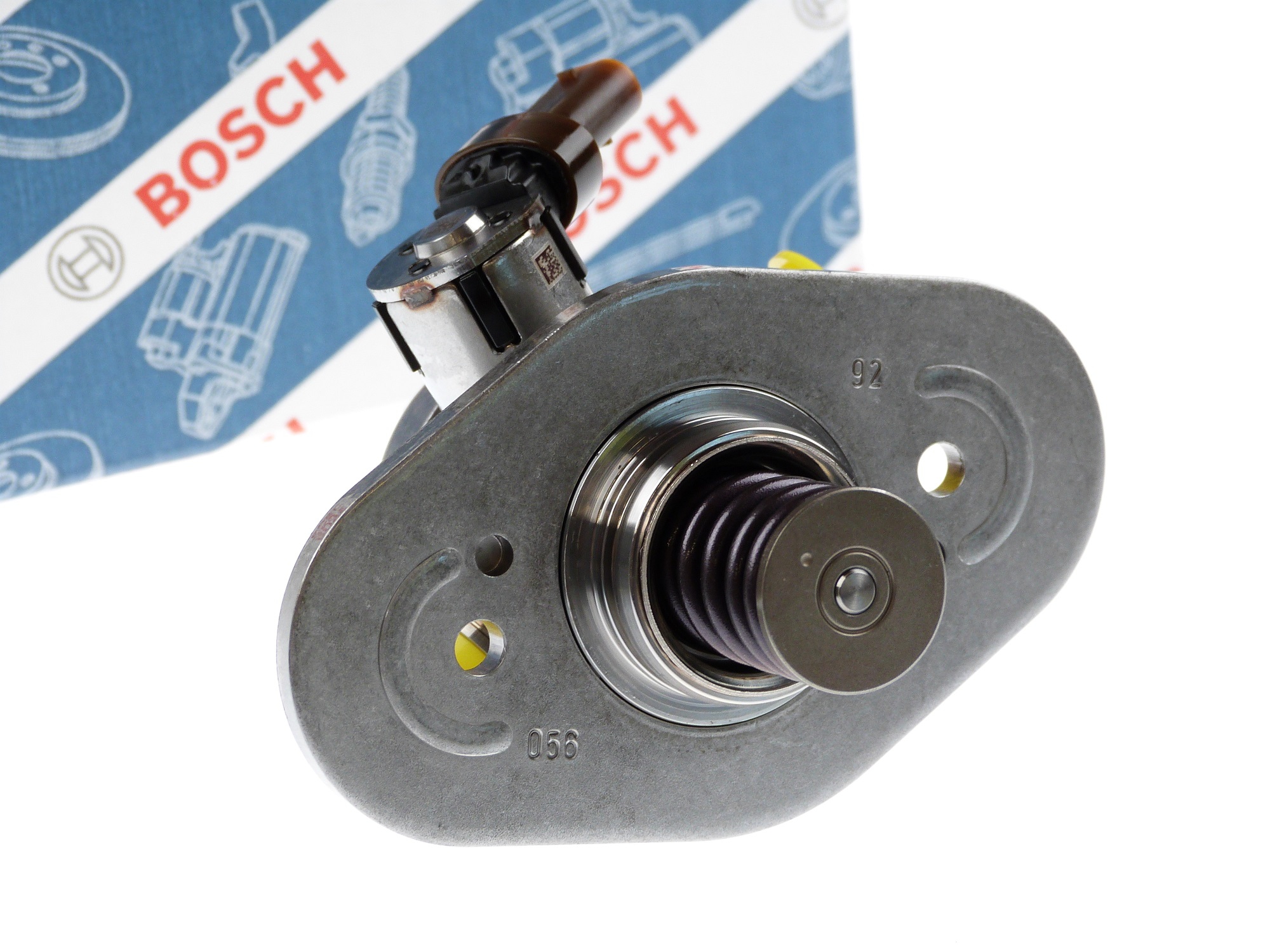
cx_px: 635
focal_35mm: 111
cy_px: 476
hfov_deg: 17.7
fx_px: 4072
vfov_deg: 13.3
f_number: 3.5
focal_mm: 20.1
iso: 125
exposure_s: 1/60
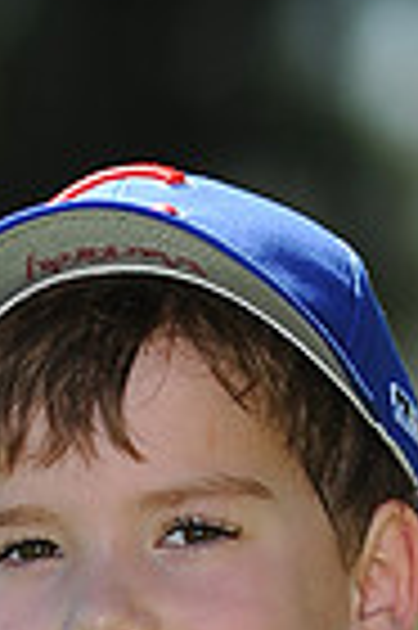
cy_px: 909
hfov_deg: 1.8
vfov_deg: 2.8
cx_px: 139
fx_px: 12989
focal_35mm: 744
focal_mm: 180
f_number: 4.5
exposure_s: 1/1000
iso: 200
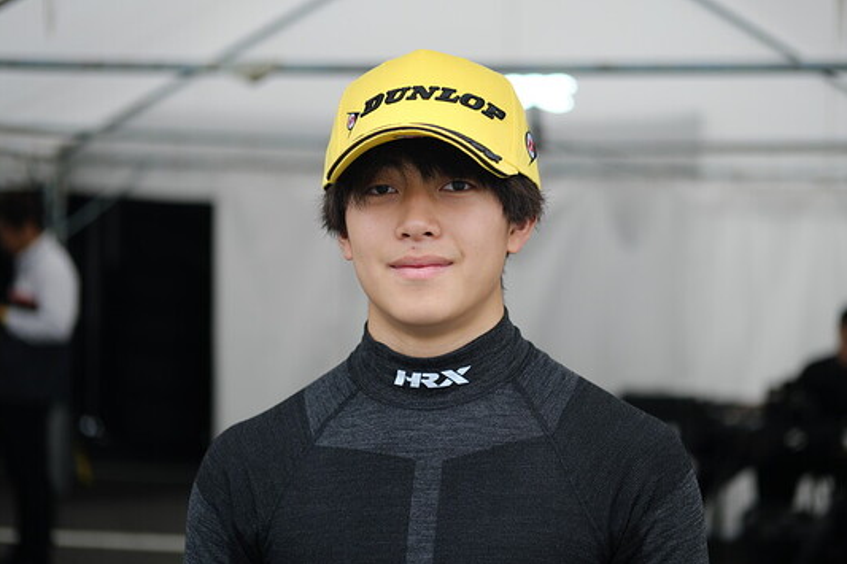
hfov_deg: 26.7
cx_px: 424
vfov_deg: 17.9
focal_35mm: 76
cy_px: 284
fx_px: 1787
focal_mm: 50
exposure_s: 1/850
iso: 160
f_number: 2
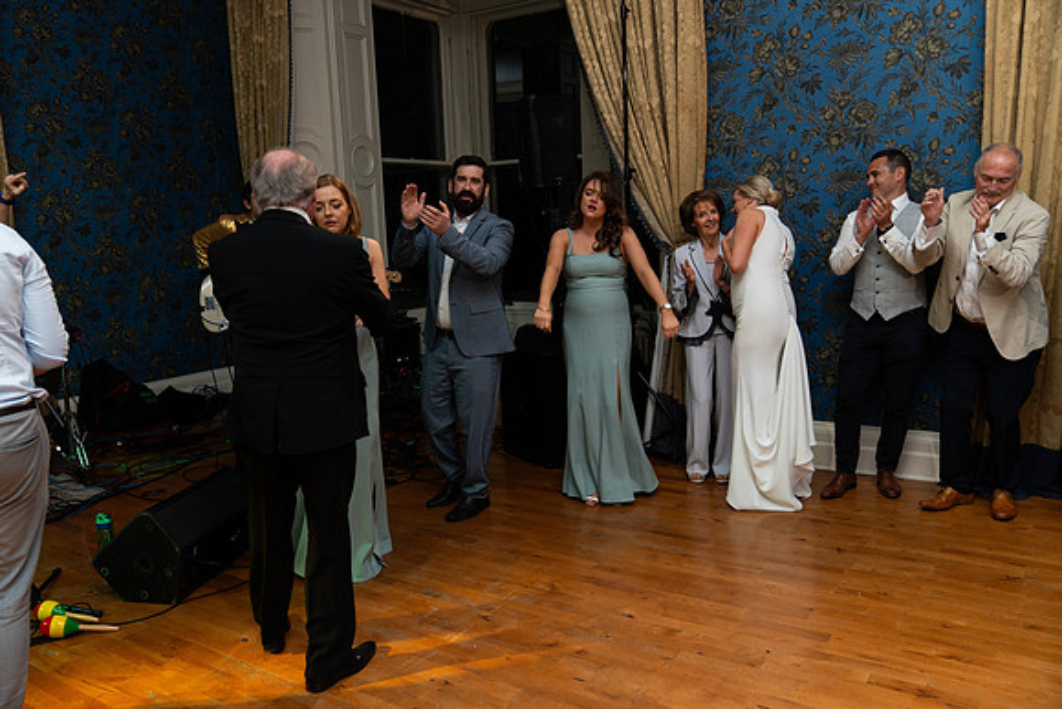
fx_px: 826
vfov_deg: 46.4
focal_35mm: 28
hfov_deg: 65.5
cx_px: 531
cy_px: 354
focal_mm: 28
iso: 1250
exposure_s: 1/160
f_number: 2.8
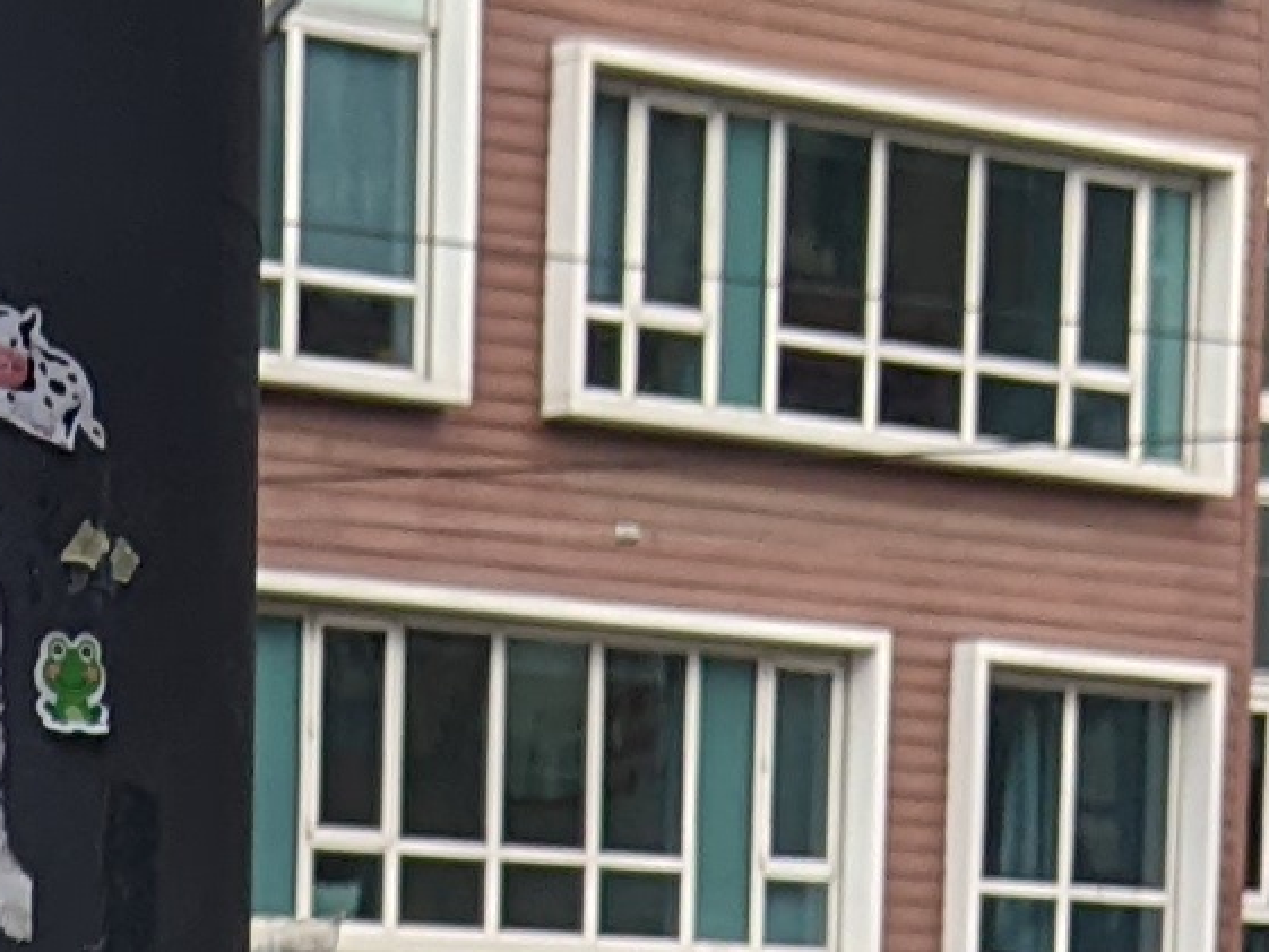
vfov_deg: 7.0
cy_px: 2655
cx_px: -1482
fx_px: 7113
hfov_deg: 9.4
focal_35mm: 194
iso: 50
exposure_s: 1/1067
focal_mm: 4.44
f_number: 1.8
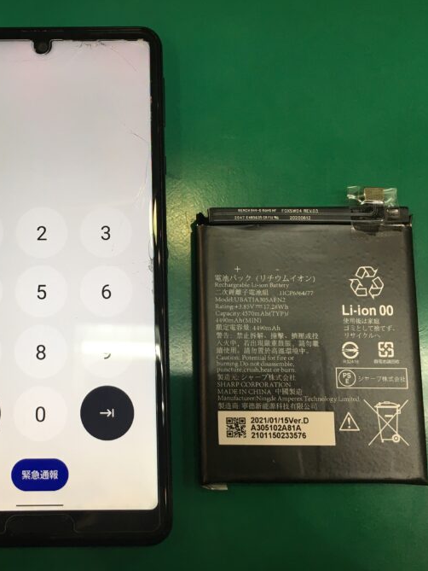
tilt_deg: -81.5
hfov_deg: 35.9
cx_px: 100
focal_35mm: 39
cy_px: 286
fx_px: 643
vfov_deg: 47.9
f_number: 2.2
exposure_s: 1/40
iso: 25
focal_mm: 4.15
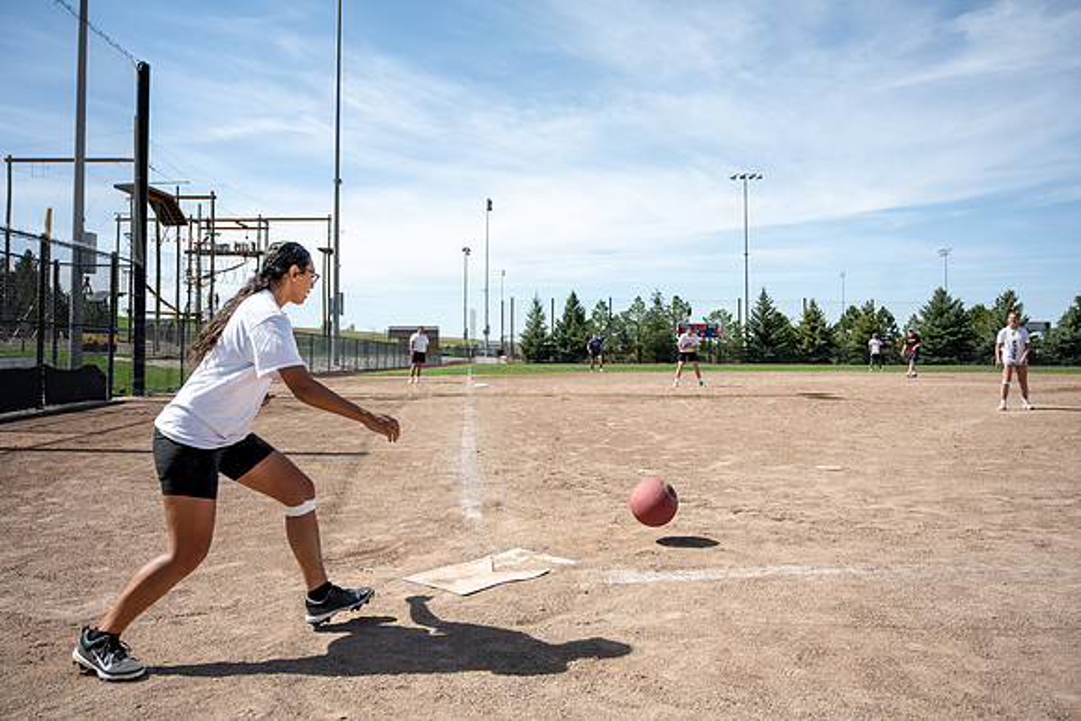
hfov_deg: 67.7
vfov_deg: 48.1
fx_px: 806
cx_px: 535
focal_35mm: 27
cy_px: 318
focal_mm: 24
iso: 100
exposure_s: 1/2000
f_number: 4
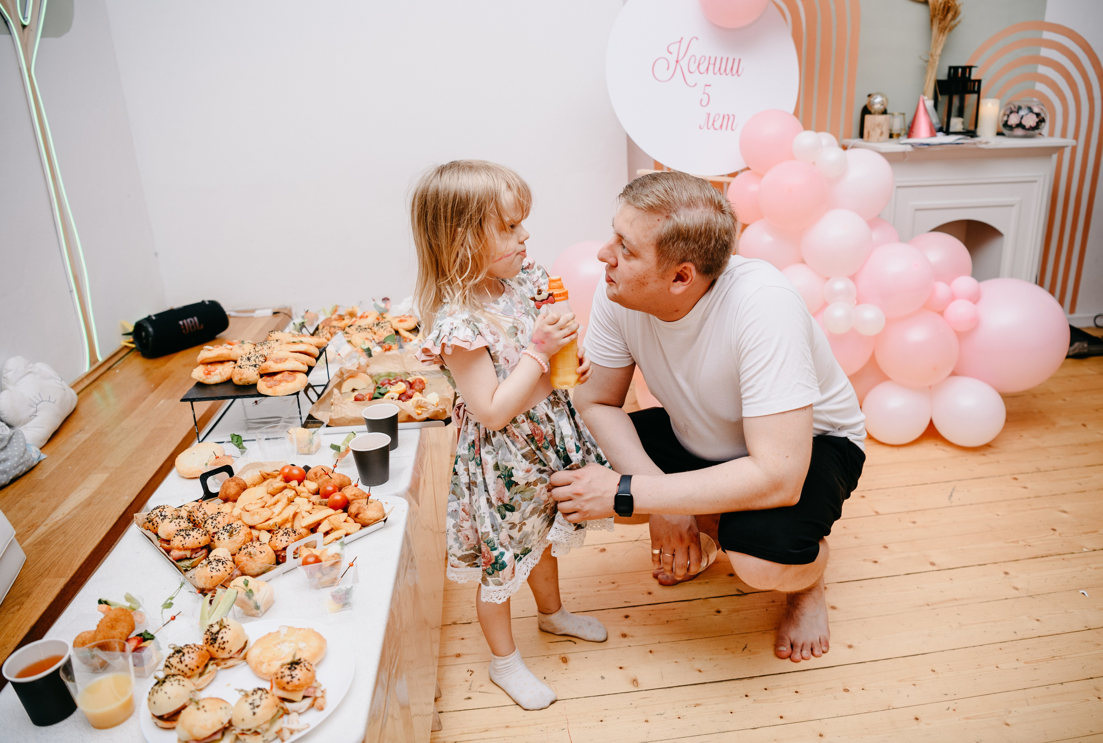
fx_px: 836
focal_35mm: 27
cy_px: 357
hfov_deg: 66.8
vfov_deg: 47.9
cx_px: 579
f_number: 3.2
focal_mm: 26
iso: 160
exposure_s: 1/160
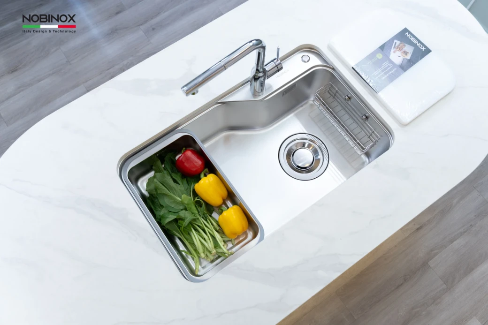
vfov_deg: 42.3
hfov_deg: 60.3
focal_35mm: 31
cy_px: 162
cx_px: 244
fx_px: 420
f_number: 4
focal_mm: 31
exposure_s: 1/200
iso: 400
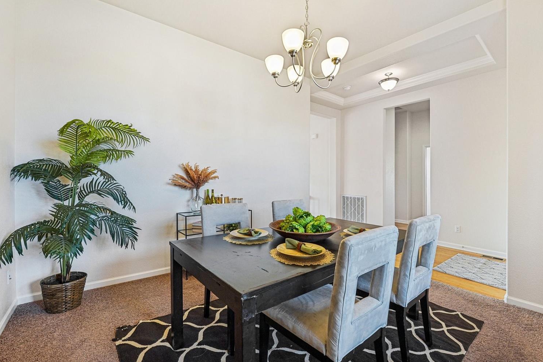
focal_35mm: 15
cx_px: 277
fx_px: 226
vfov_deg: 77.3
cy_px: 182
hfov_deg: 100.4
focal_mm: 14
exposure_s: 1/20
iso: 400
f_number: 8
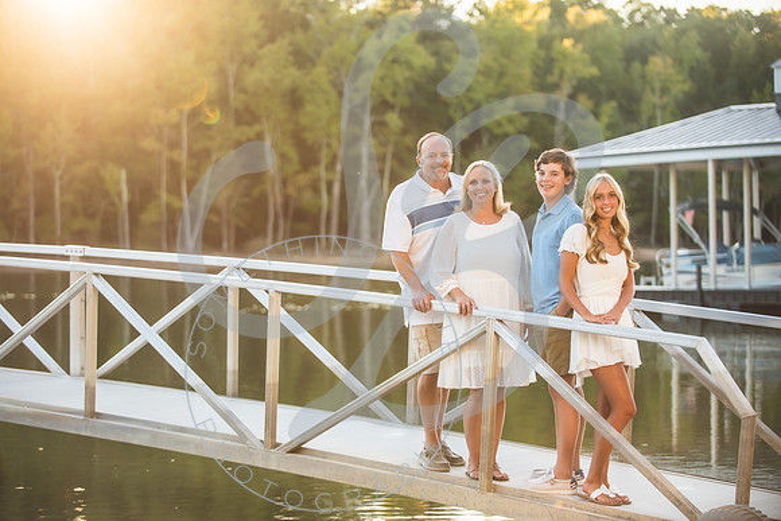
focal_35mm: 96
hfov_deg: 21.3
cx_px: 376
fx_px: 2078
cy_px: 261
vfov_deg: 14.3
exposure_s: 1/1000
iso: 200
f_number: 2.8
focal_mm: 90
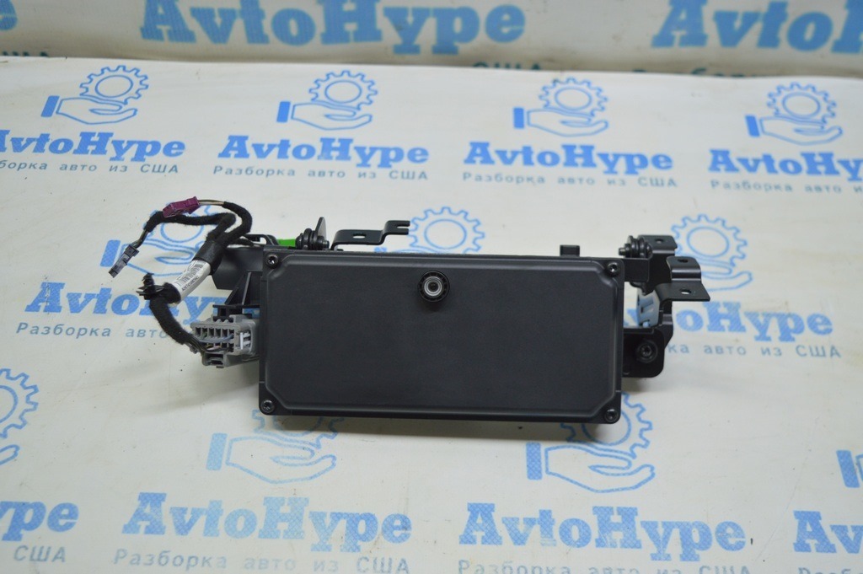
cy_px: 287
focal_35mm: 42
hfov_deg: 46.4
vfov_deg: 31.8
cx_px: 432
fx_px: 1006
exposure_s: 1/50
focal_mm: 28
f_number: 4.2
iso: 400
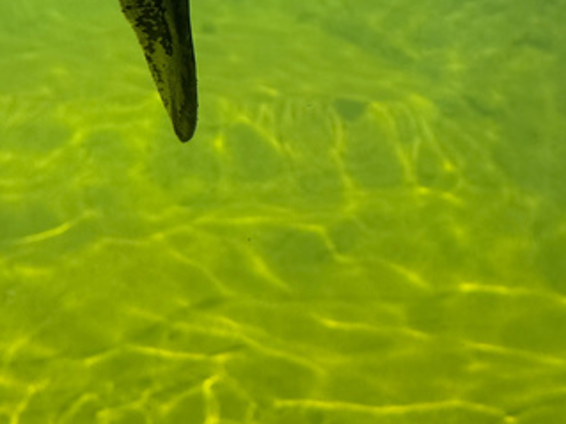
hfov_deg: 25.3
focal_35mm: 77
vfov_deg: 18.3
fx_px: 1259
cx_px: 328
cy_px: -66
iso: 80
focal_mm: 6.8
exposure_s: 1/1091
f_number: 1.8
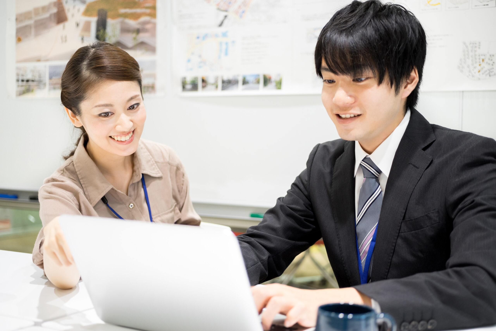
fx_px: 689
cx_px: 248
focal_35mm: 50
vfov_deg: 27.0
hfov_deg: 39.6
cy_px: 166
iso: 800
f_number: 2.8
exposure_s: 1/60
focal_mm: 50
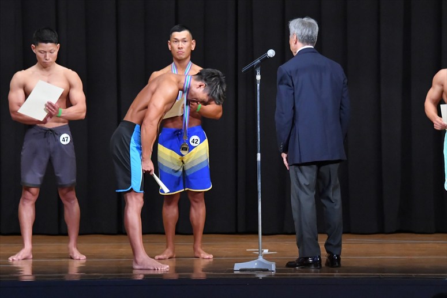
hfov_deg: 9.5
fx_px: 2693
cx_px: 224
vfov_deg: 6.3
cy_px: 149
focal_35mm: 217
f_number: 5.6
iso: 8000
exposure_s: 1/400
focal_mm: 145
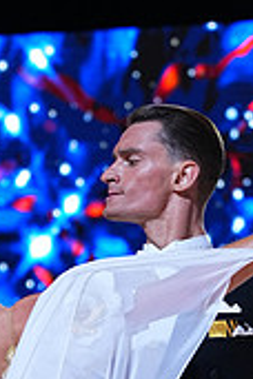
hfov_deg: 4.4
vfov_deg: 6.5
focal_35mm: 313
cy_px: 496
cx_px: 130
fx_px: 3299
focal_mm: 92
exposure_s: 1/500
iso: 1000
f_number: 4
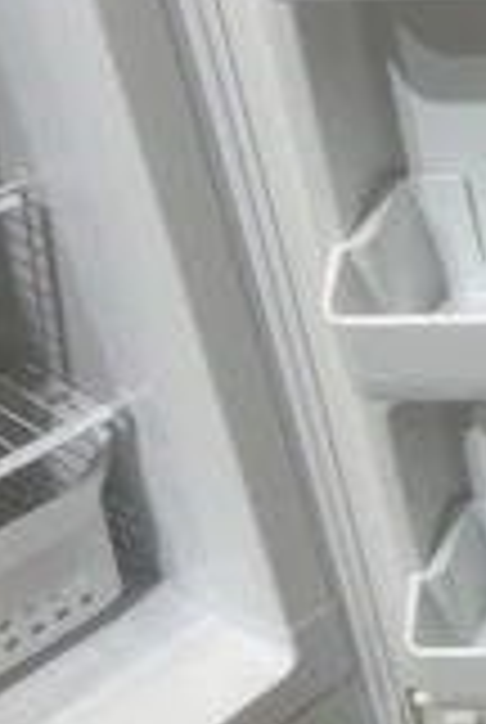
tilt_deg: -30.1
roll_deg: +3.3
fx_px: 1351
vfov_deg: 30.0
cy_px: 324
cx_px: 783
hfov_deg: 17.7
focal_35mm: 67
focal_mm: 5.1
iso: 80
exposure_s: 1/120
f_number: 1.6
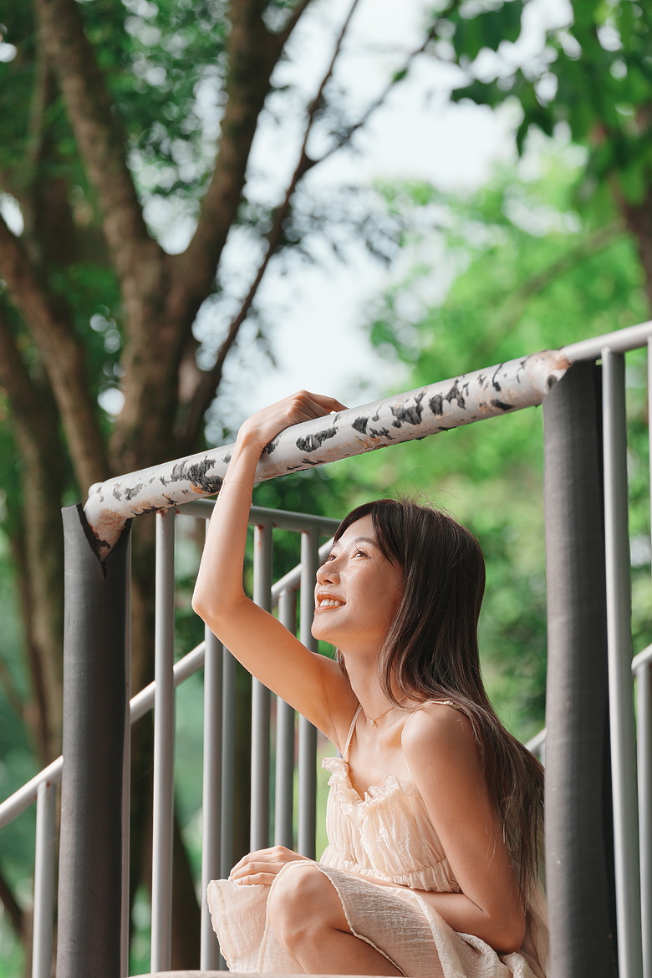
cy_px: 489
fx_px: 5677
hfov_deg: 6.6
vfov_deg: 9.8
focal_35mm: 209
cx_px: 326
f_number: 4.5
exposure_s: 1/250
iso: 160
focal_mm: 209
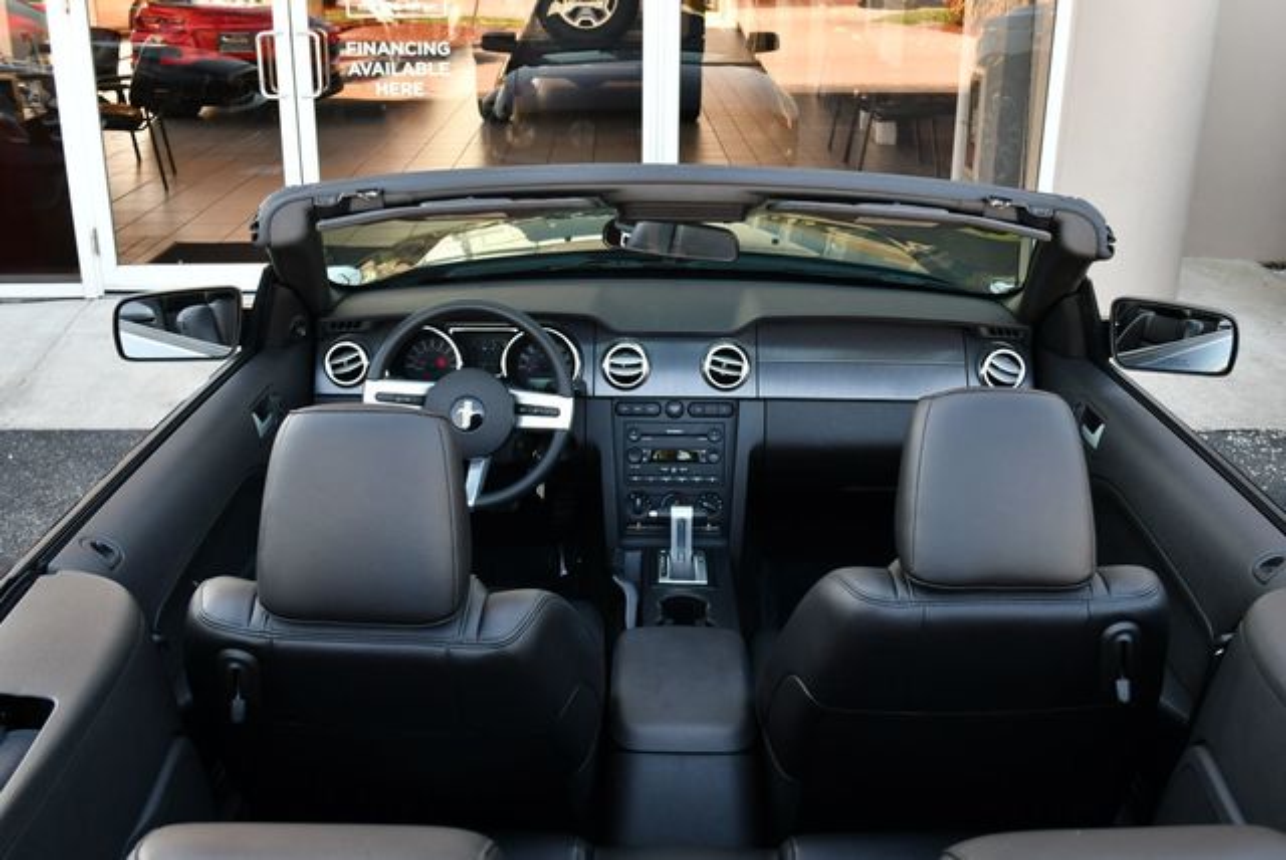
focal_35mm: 36
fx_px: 1287
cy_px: 430
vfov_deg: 36.9
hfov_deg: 53.1
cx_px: 643
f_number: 4
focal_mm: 18
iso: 400
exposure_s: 1/250
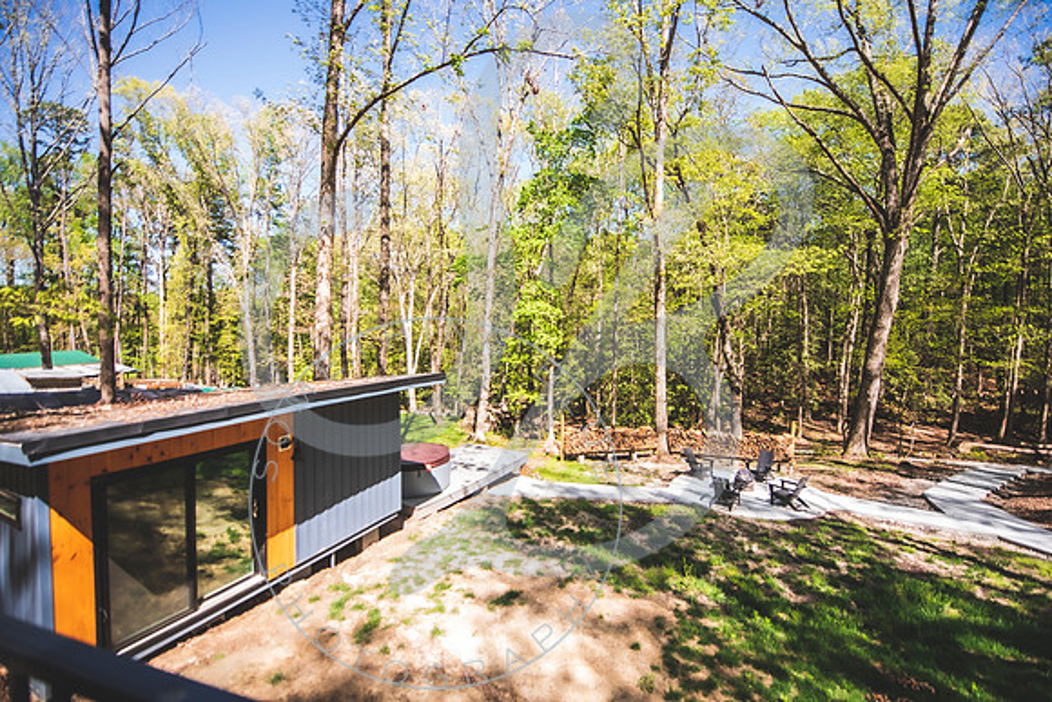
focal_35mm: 14
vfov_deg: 81.0
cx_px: 526
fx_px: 411
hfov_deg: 104.1
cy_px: 351
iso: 100
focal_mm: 14
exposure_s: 1/400
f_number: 2.8
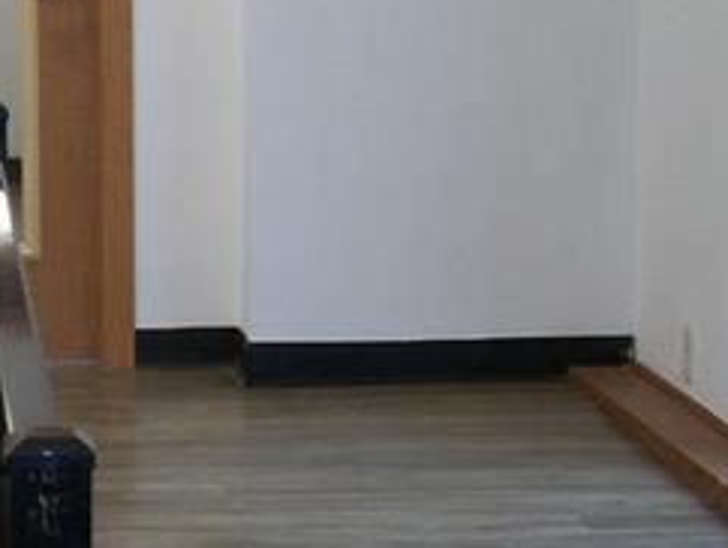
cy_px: 367
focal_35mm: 148
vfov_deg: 10.0
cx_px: -322
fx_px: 3116
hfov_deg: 12.7
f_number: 3.1
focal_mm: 6.3
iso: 80
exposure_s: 1/30
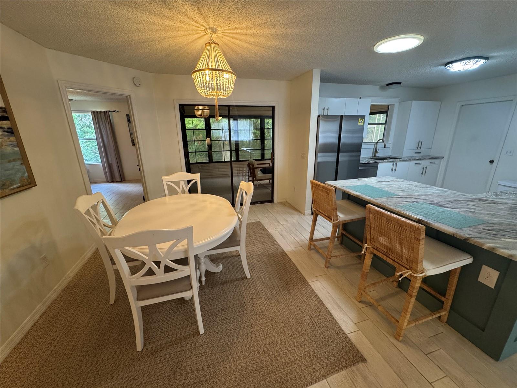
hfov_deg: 102.1
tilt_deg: -17.6
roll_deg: +1.1
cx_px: 258
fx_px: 209
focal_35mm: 14
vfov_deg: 85.7
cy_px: 194
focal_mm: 2.22
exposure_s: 1/60
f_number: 2.2
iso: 250
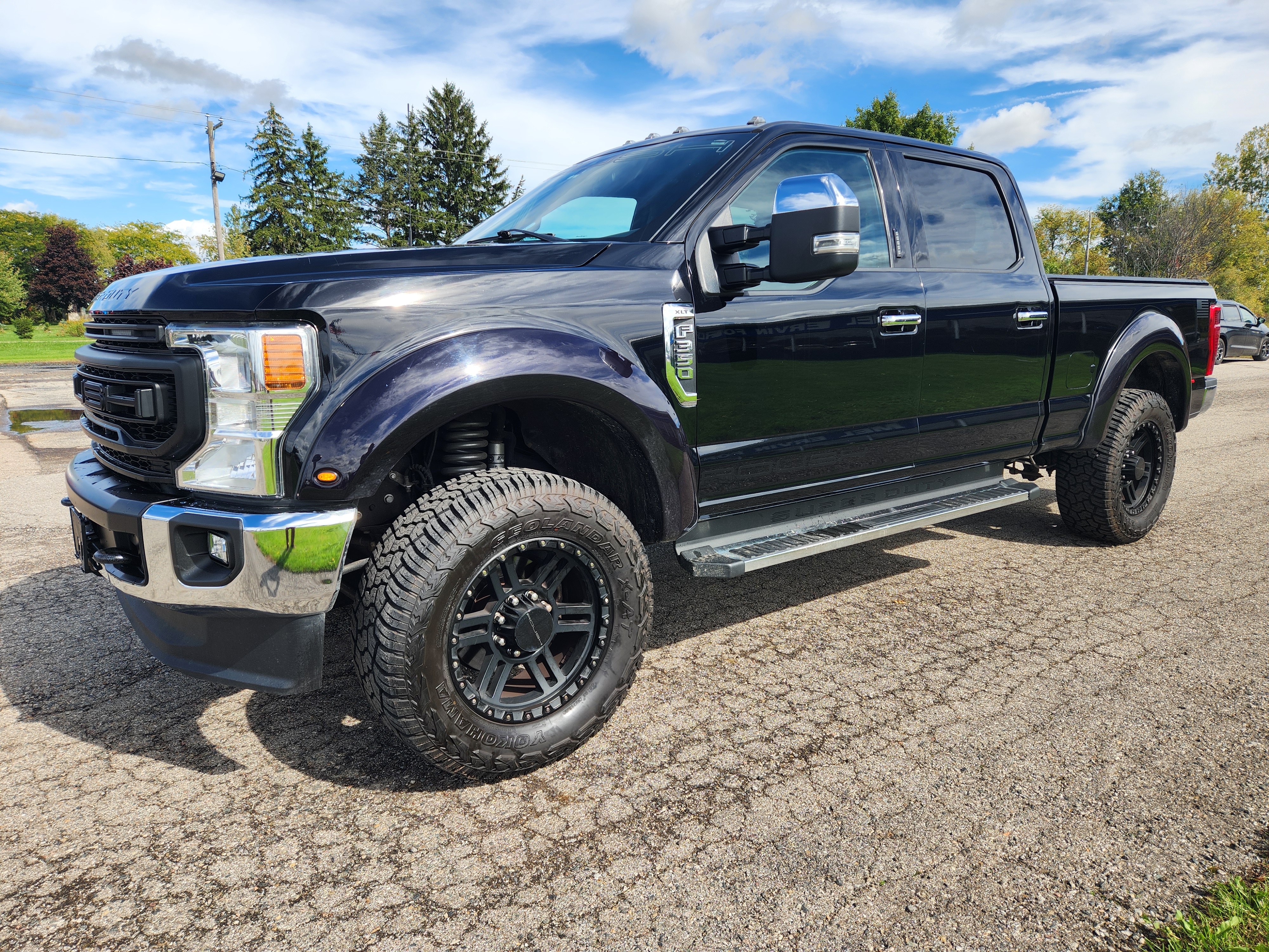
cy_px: 476
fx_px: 843
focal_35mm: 23
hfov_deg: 73.9
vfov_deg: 58.9
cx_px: 634
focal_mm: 5.4
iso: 20
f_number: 1.8
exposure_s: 1/1022
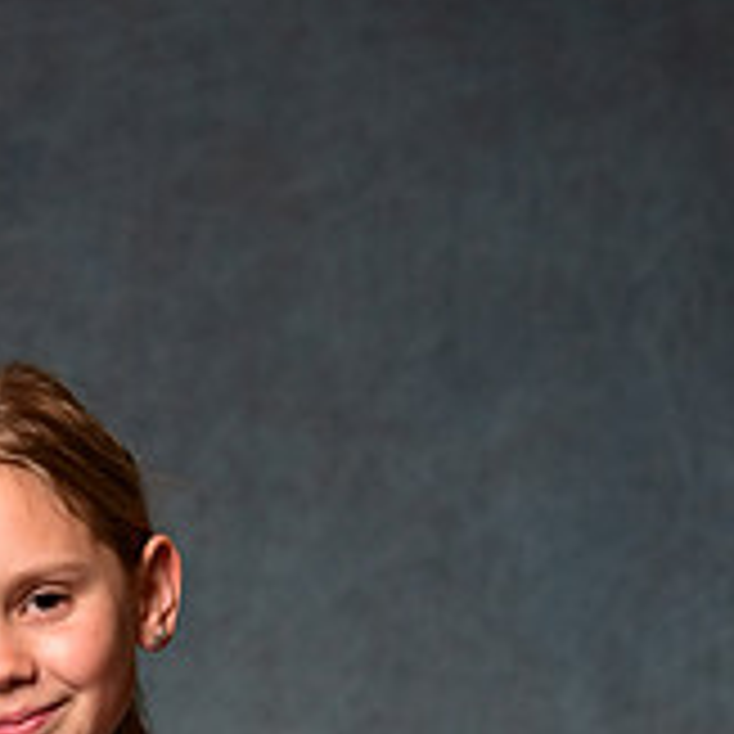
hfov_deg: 8.2
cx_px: 56
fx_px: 5086
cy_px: 1180
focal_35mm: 212
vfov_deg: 8.1
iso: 100
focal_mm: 70
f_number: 5
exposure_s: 1/200
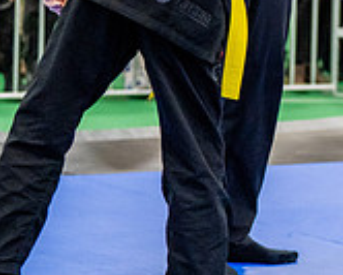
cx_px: 430
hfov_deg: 8.3
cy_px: -28
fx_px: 2336
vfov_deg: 6.7
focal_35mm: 230
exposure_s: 1/500
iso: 5000
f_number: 2.8
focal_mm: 70
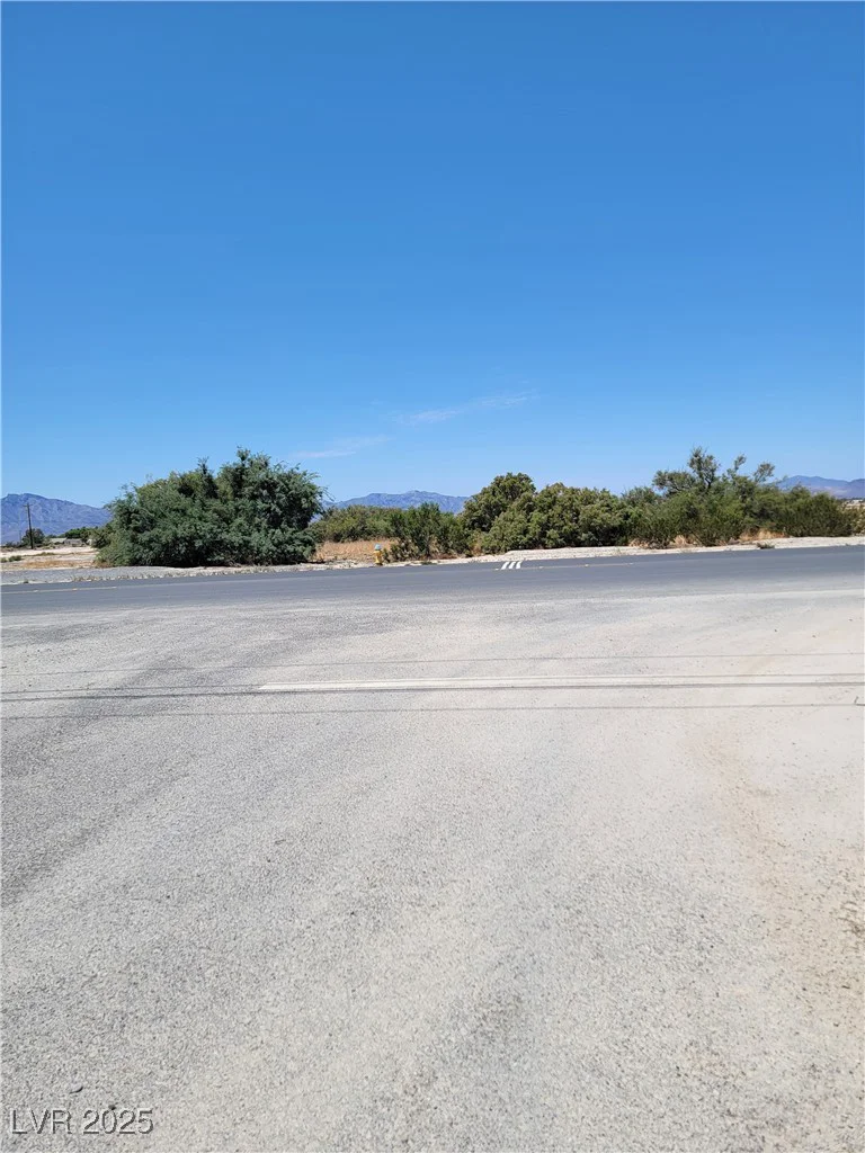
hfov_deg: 56.8
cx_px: 432
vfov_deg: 71.6
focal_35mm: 24
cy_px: 576
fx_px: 800
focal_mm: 6.7
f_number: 1.8
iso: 16
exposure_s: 1/1761
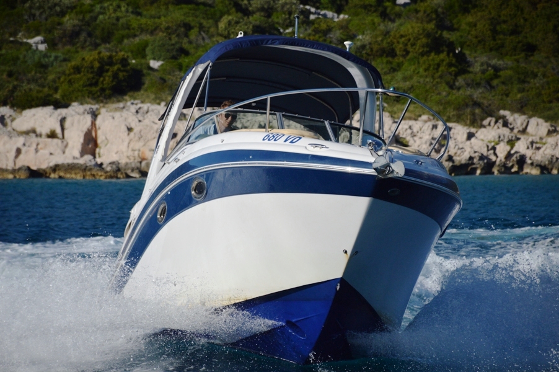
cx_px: 280
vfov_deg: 6.5
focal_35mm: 210
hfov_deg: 9.8
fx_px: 3258
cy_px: 186
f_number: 5.6
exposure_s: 1/4000
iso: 320
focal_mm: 140
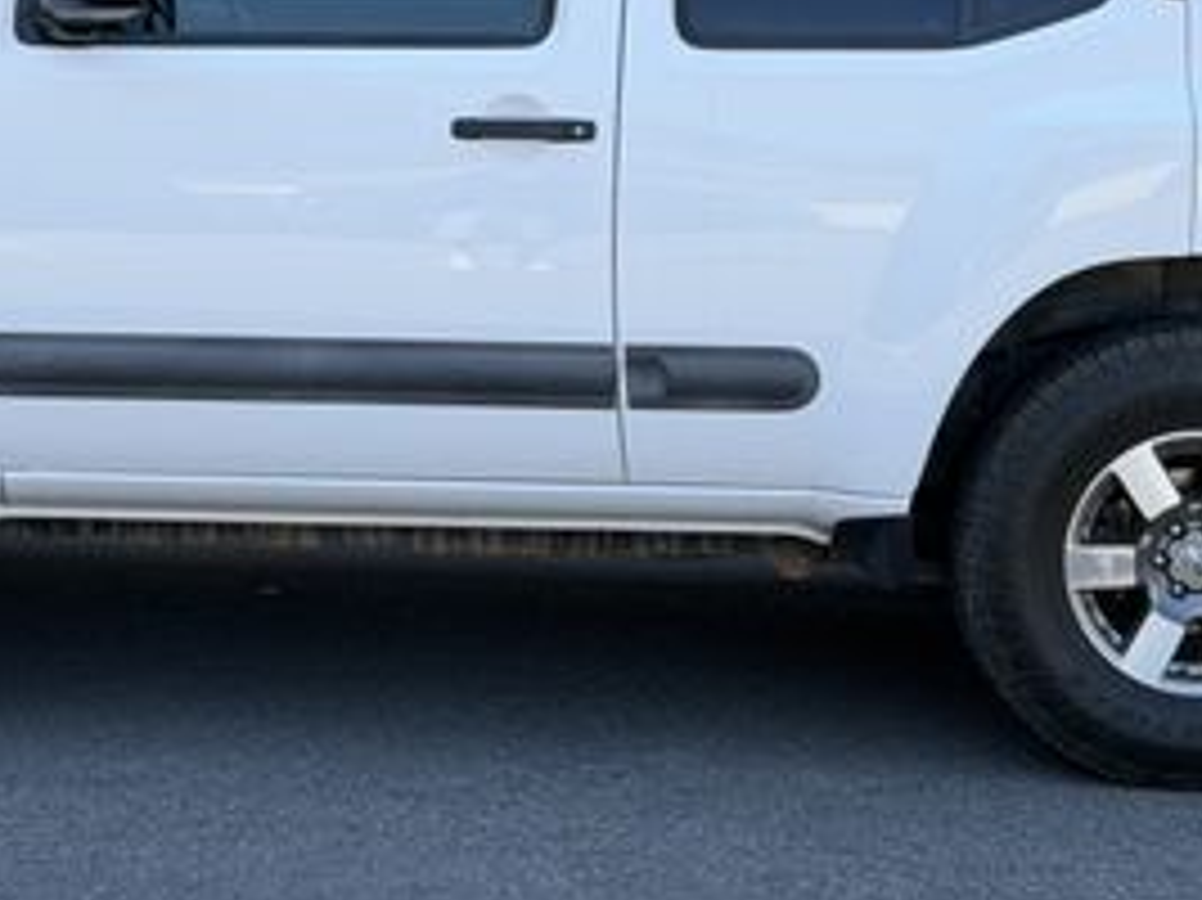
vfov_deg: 12.8
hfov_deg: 17.1
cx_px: 486
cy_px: 126
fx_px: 3991
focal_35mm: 115
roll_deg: -0.7
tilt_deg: -2.2
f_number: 1.78
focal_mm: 6.76
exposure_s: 1/1041
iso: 80
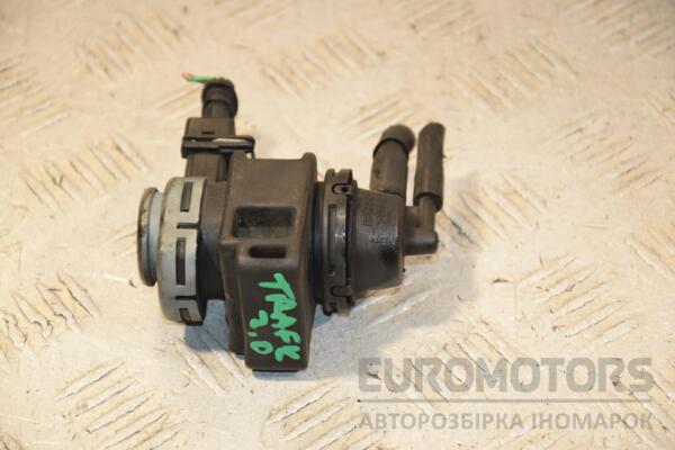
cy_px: 225
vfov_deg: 8.7
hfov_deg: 13.0
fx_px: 2953
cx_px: 338
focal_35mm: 158
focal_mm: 105
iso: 800
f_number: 7.1
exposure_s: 1/200
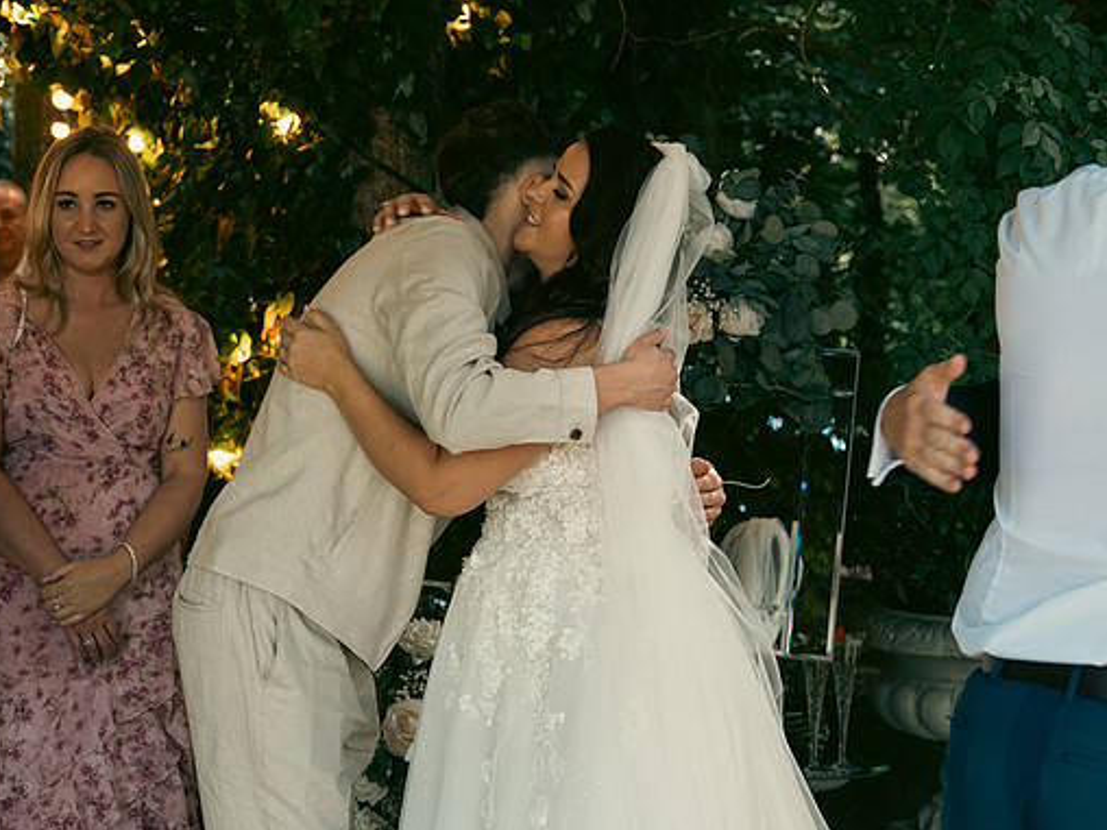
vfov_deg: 18.7
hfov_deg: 24.7
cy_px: 419
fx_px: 2526
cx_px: 606
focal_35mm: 79
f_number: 3.5
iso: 400
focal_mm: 48
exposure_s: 1/200
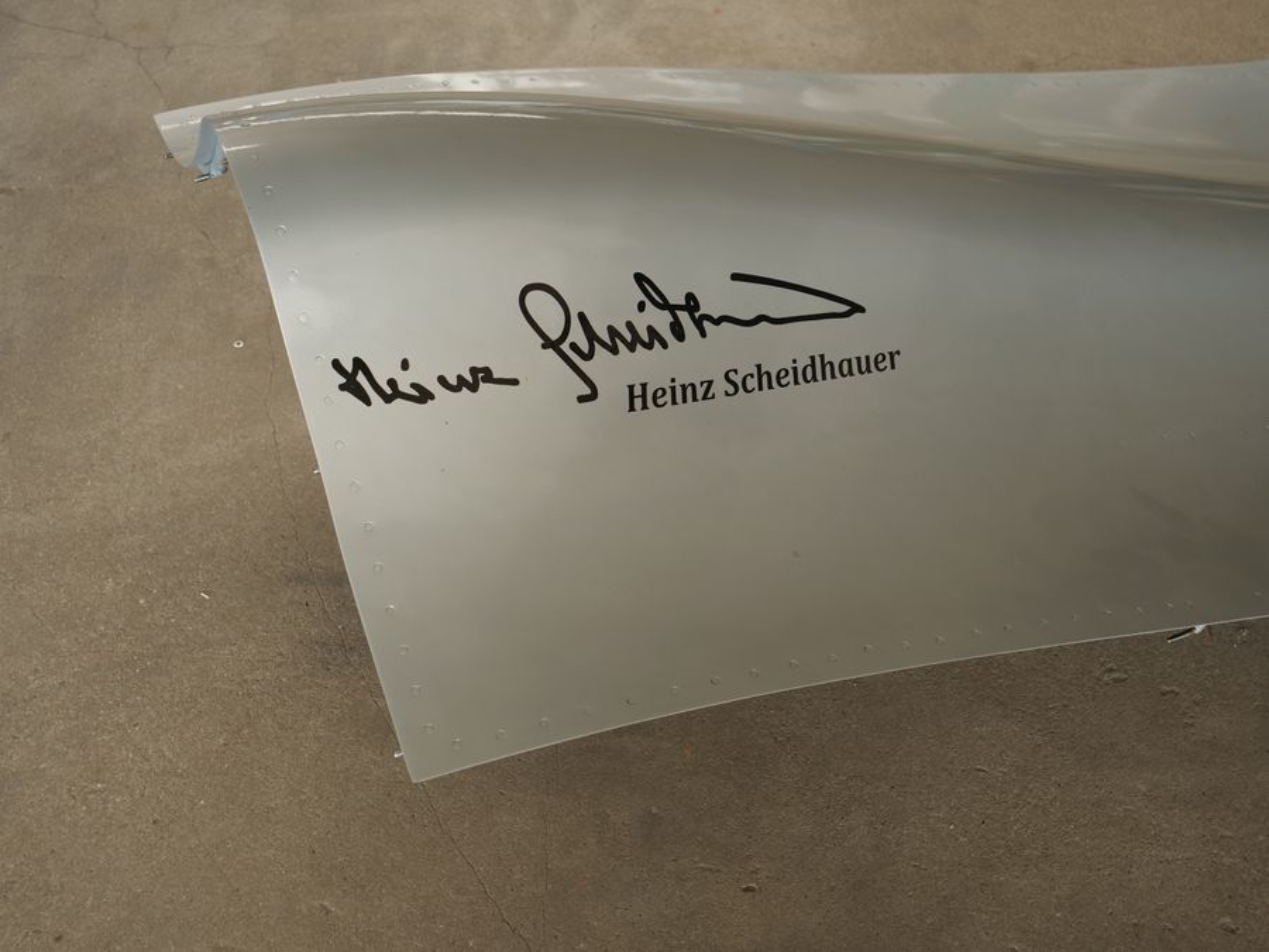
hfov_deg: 38.2
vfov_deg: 29.1
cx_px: 634
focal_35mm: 50
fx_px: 1833
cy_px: 476
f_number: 3.5
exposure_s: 1/30
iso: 100
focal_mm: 25
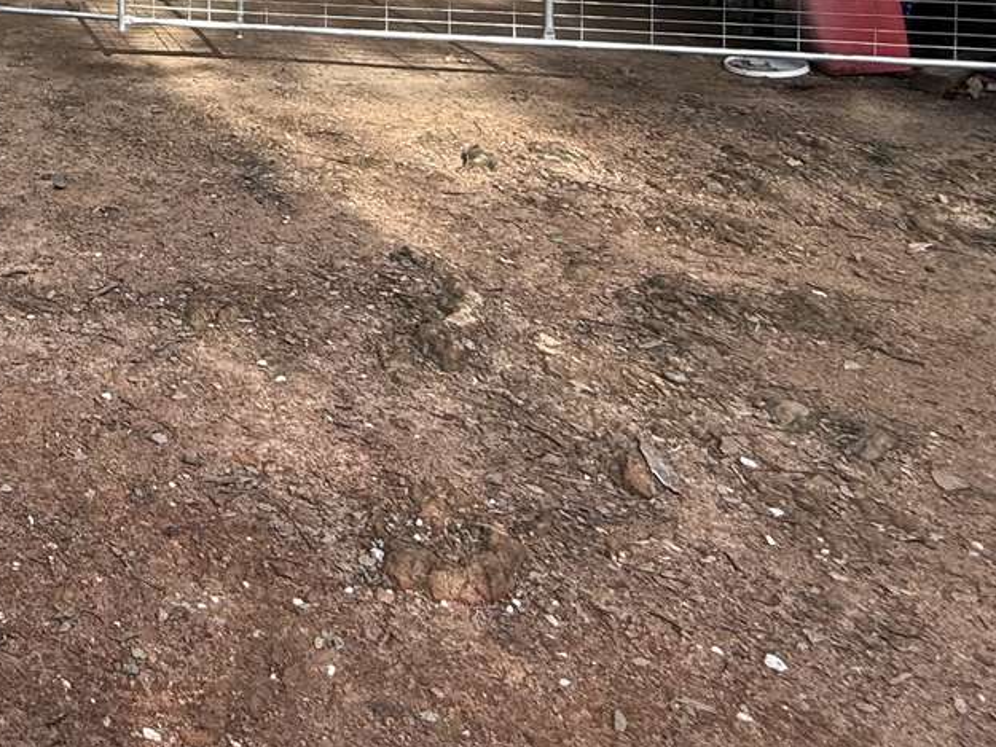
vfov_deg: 28.0
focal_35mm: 43
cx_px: -253
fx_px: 1237
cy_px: -215
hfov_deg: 33.7
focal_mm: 2.22
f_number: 2.2
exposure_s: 1/363
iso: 50
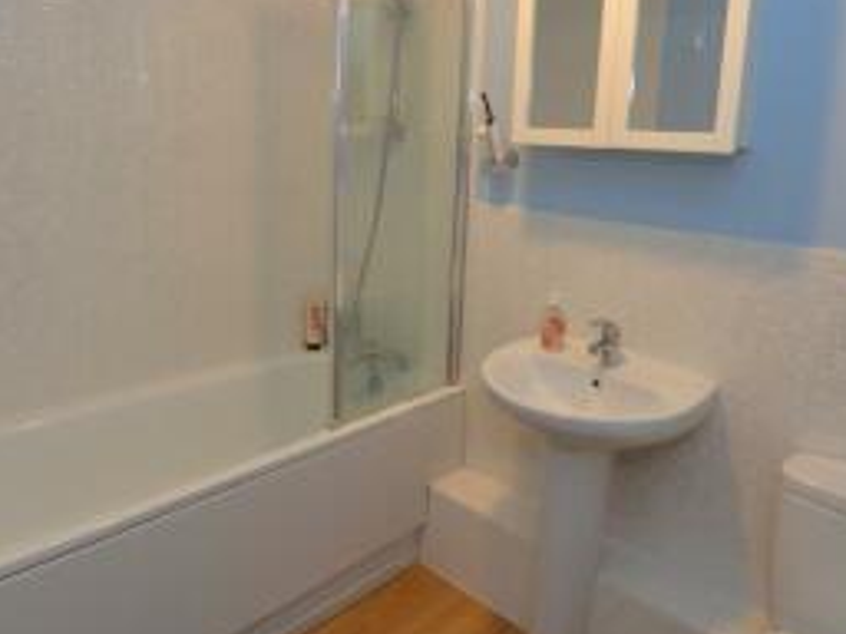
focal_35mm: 25
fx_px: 611
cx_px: 459
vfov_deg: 54.3
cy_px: 243
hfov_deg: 69.3
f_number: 4
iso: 800
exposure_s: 1/60
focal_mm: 14
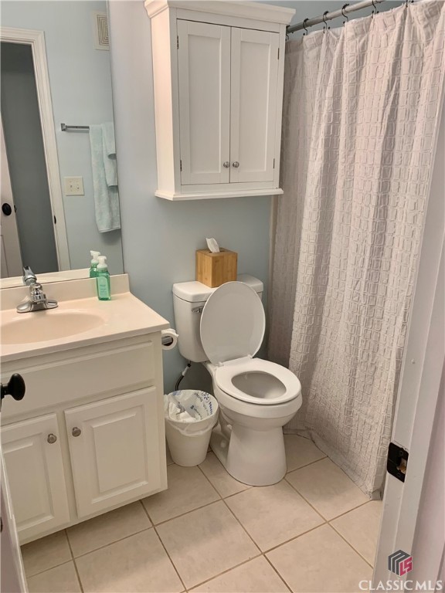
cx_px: 222
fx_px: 446
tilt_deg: -17.1
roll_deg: +0.4
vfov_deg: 67.3
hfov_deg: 53.1
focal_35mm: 26
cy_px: 296
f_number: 1.8
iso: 125
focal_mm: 4.25
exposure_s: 1/60
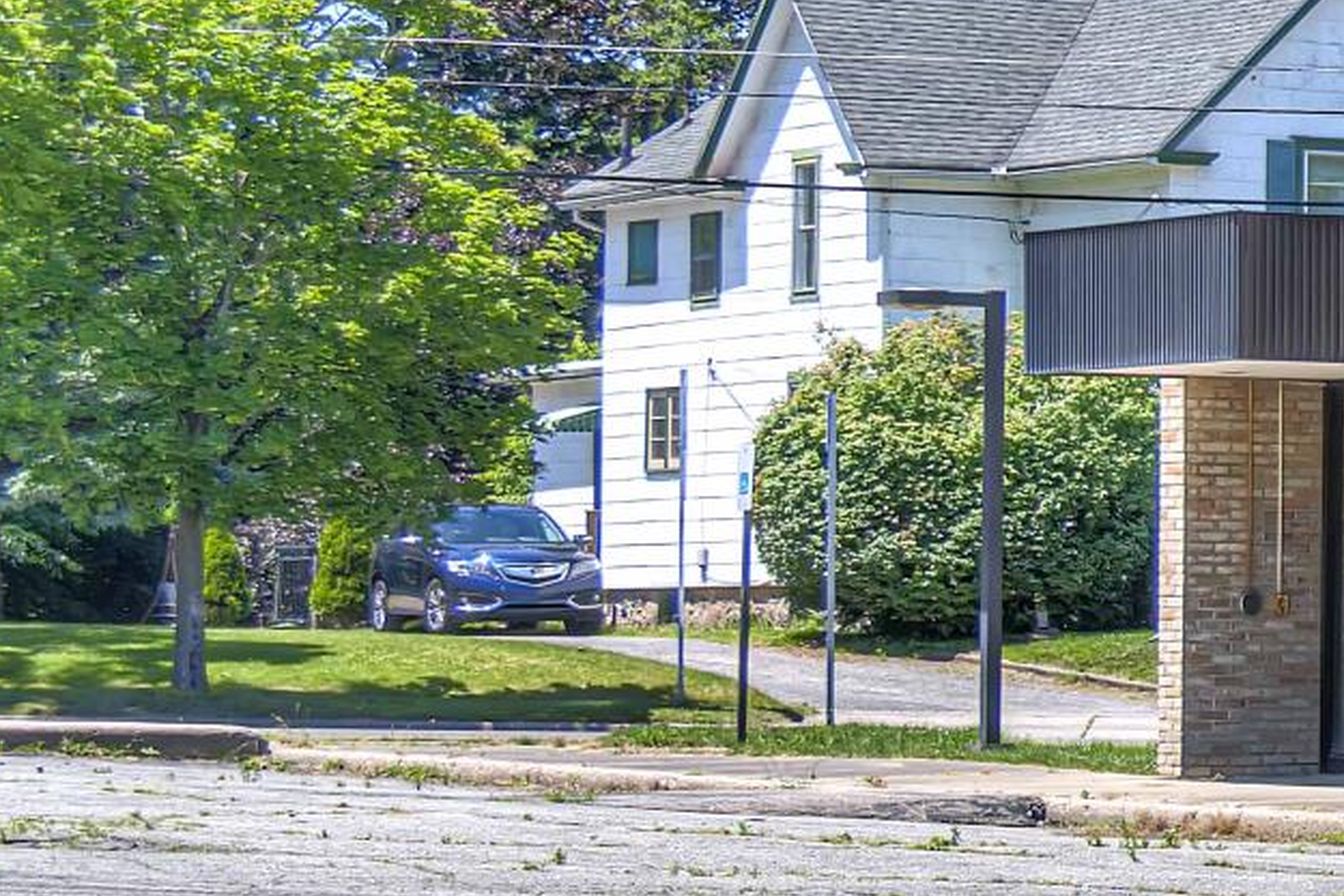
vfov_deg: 8.2
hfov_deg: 10.7
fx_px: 6273
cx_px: 3030
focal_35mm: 168
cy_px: 277
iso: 100
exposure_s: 1/2000
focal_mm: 35
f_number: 3.2
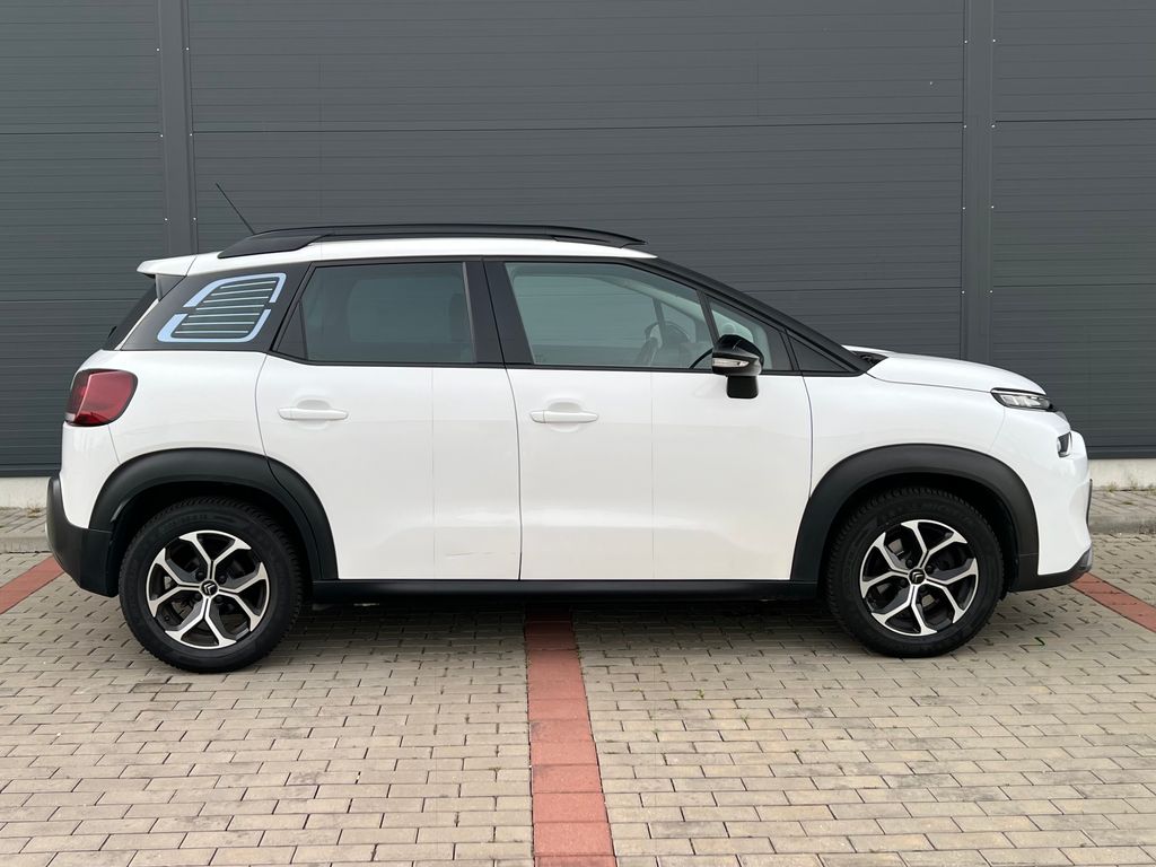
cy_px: 434
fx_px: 868
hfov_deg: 67.3
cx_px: 578
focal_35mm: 26
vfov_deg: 53.1
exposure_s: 1/206
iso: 40
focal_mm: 5.7
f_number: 1.5
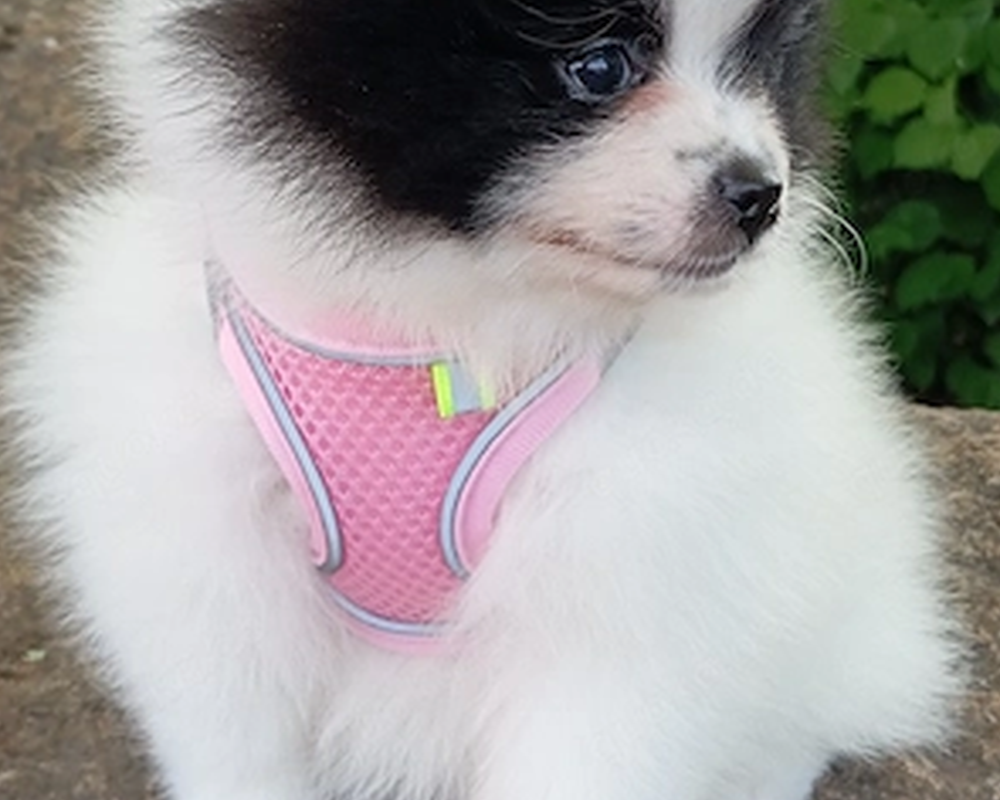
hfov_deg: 49.1
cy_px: 193
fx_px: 1095
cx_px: 498
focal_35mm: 37
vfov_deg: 39.0
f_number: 1.8
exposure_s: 1/60.2
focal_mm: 4.22
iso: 94
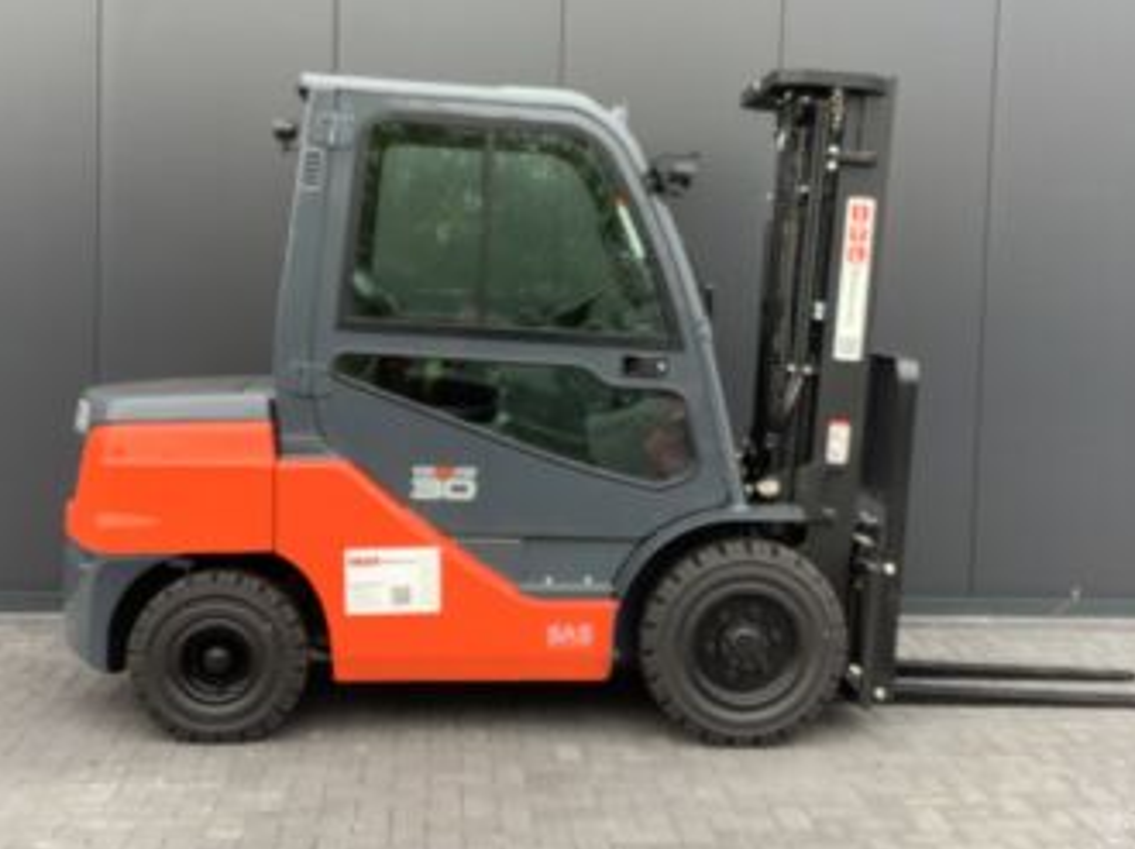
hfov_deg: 40.4
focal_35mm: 47
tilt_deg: -2.5
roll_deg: -1.3
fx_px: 1540
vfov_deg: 30.8
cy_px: 356
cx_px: 609
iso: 50
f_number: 2.4
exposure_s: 1/120
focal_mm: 3.3
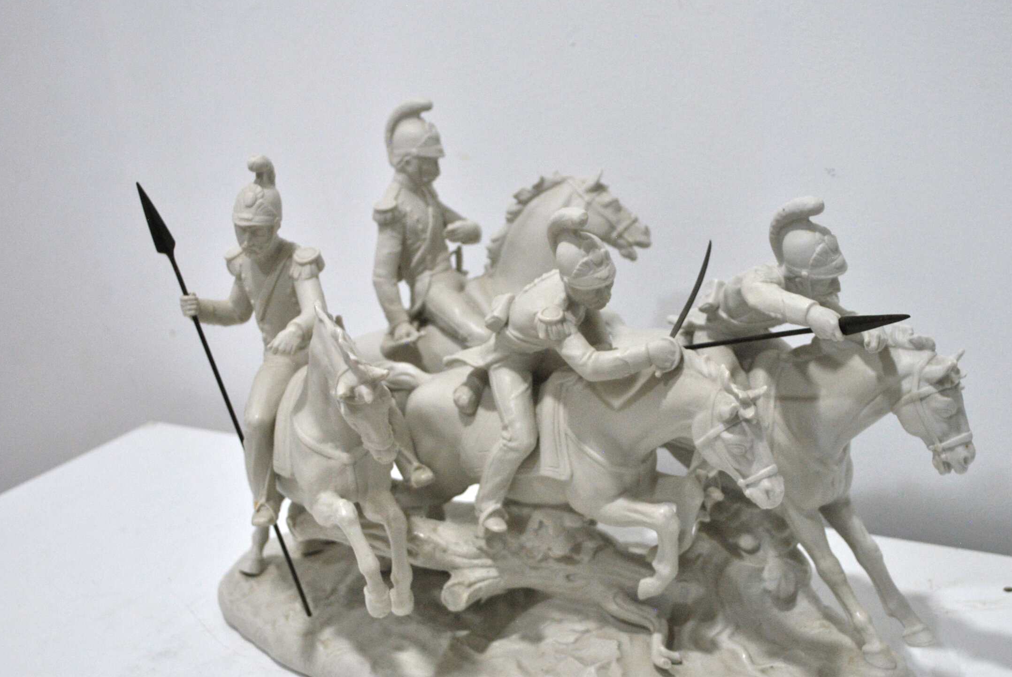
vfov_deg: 23.8
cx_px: 567
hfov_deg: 35.0
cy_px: 382
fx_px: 1604
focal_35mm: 57
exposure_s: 1/50
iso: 400
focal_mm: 32
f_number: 4.8
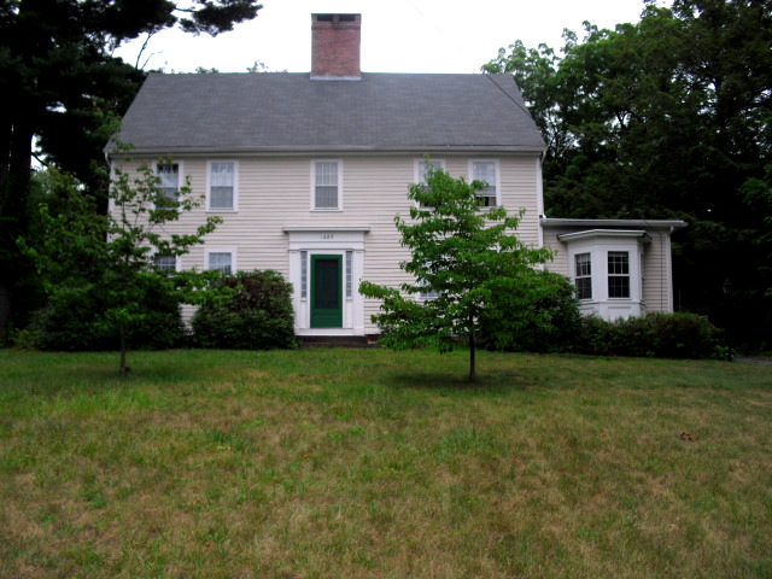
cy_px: 290
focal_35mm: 36
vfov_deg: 39.7
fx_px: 803
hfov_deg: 51.4
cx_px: 386
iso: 100
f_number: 3.1
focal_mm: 6.3
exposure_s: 1/250
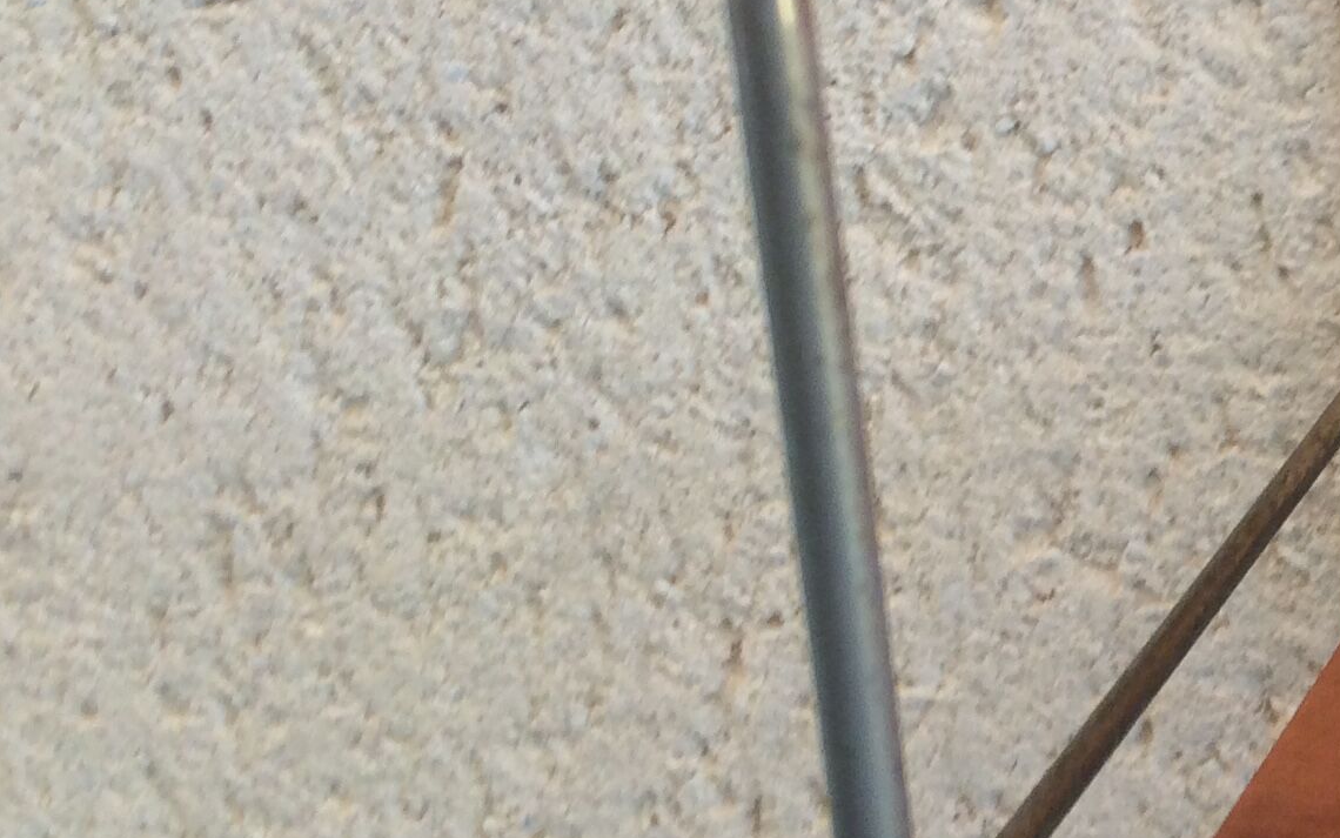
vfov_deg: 14.7
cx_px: 1861
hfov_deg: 20.9
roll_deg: -0.2
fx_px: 3214
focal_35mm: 88
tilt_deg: -19.9
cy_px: 129
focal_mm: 4.15
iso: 50
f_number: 2.2
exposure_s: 1/33
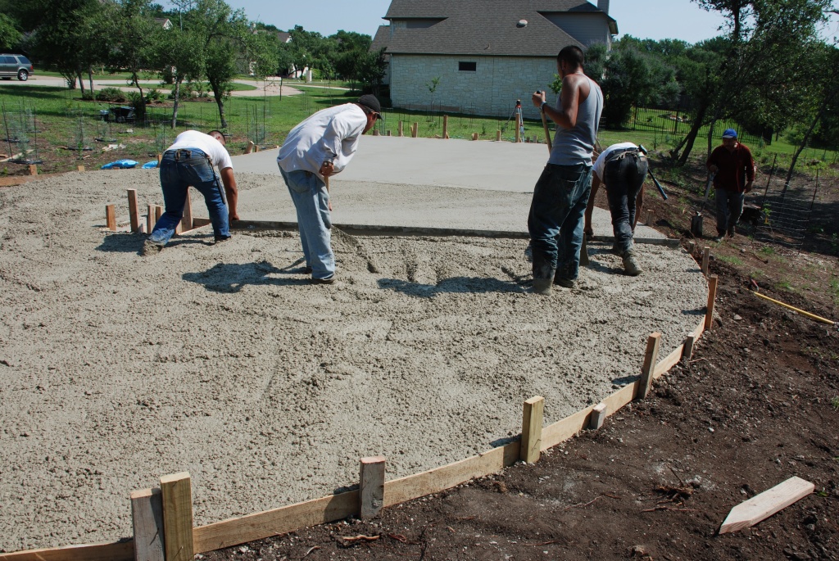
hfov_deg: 61.9
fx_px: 700
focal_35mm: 30
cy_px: 280
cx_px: 420
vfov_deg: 43.7
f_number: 8
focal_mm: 20
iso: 100
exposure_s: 1/250
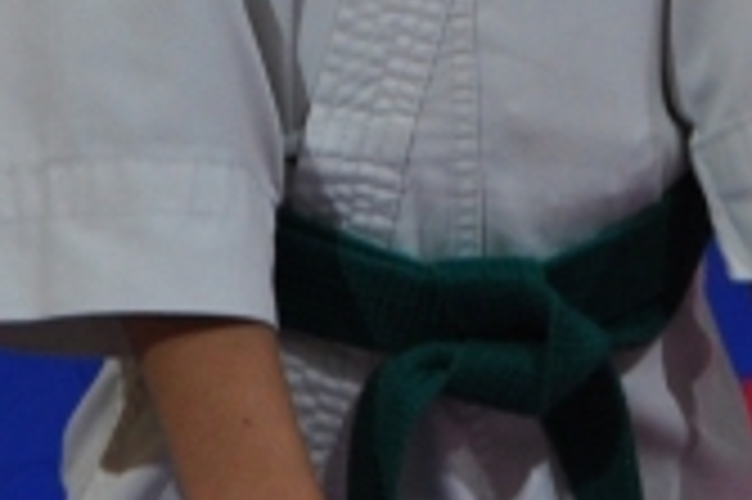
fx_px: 3902
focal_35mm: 187
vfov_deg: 7.1
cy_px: -493
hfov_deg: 11.0
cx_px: 594
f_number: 4.5
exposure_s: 1/10
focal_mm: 26
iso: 500
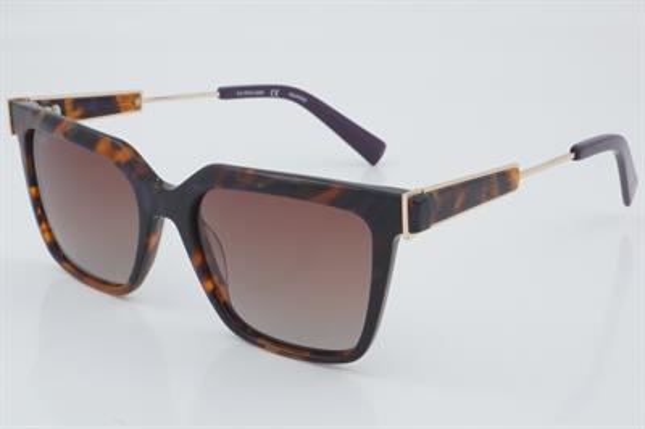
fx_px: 1343
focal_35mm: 75
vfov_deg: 18.2
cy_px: 214
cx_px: 322
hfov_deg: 27.0
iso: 100
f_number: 32
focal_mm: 50
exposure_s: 1/3
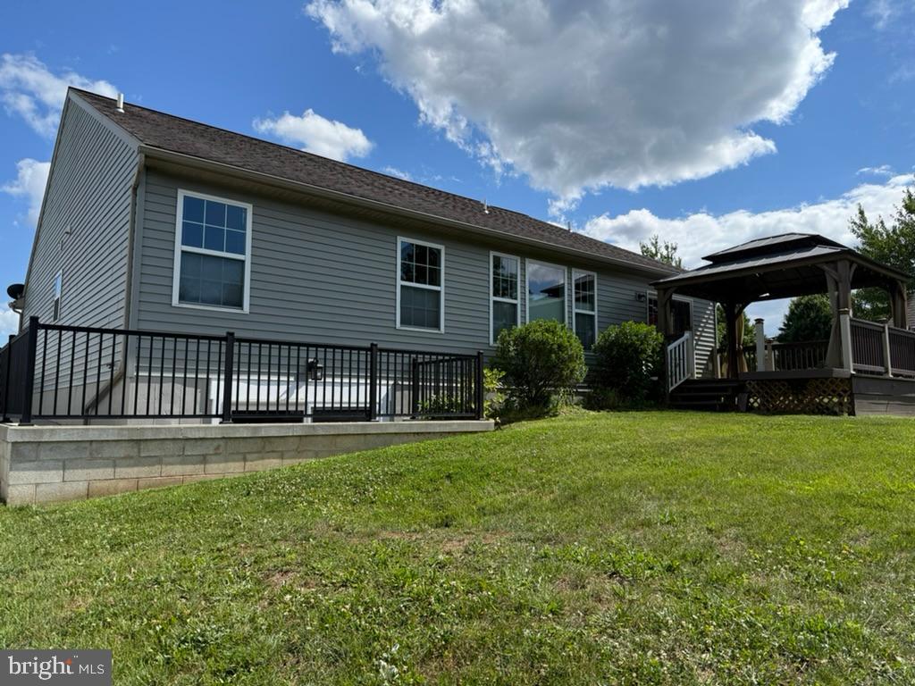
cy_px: 343
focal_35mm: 24
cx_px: 458
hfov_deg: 71.6
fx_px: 634
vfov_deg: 56.8
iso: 100
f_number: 1.78
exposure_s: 1/5714
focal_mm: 6.76
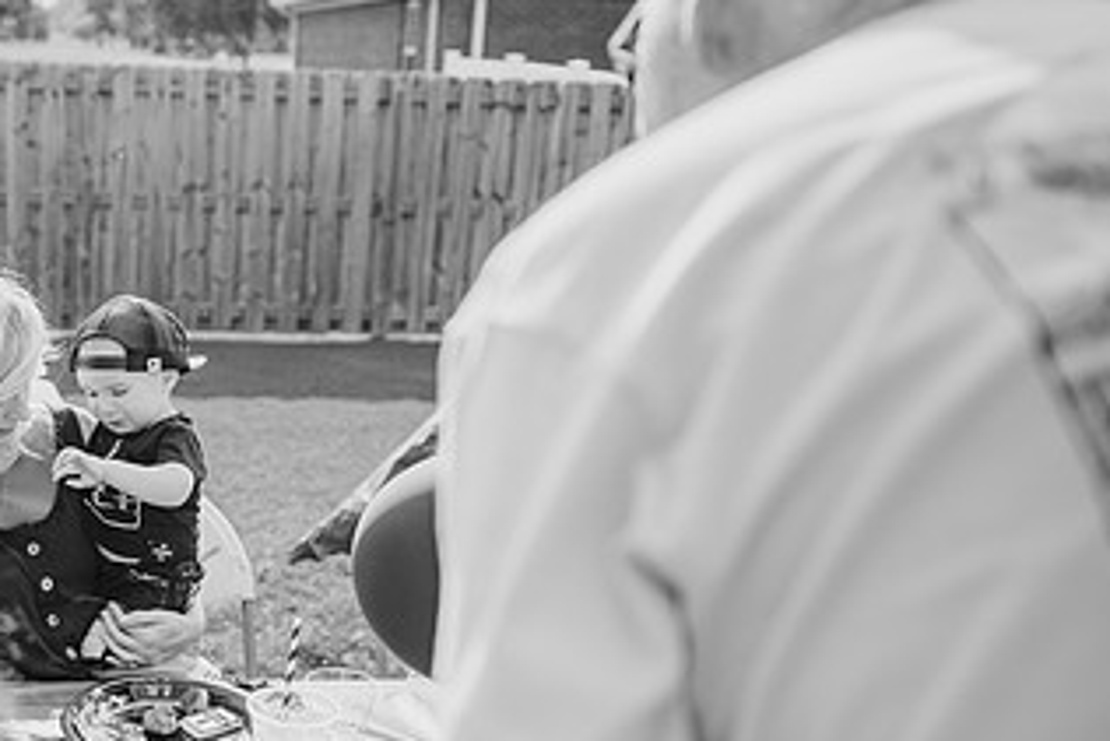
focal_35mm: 44
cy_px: 423
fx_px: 1357
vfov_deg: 30.5
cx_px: 102
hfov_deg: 40.9
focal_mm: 24
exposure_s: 1/2500
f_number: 2.2
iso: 100
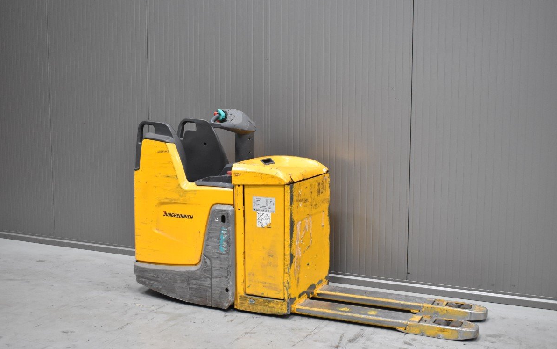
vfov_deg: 30.9
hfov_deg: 47.7
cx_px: 279
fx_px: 630
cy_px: 184
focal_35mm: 42
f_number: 5
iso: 1600
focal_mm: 27
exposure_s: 1/60
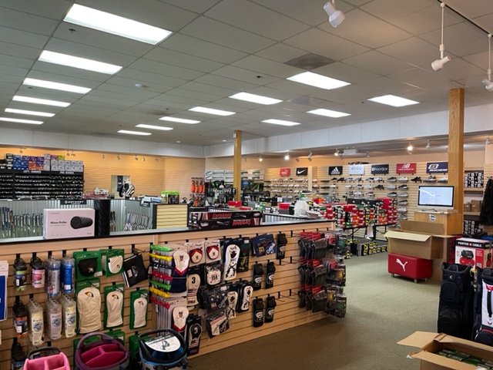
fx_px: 370
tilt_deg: -1.3
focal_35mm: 26
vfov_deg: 53.1
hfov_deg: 67.3
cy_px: 185
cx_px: 246
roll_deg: -0.7
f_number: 1.6
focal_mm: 5.1
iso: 200
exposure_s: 1/60
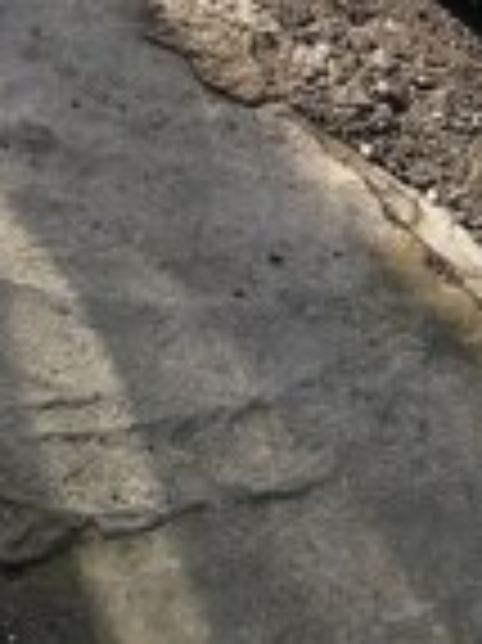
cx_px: 225
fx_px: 1804
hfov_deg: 15.2
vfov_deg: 17.1
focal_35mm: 97
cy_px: -468
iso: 40
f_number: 1.9
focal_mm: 3.7
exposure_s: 1/608
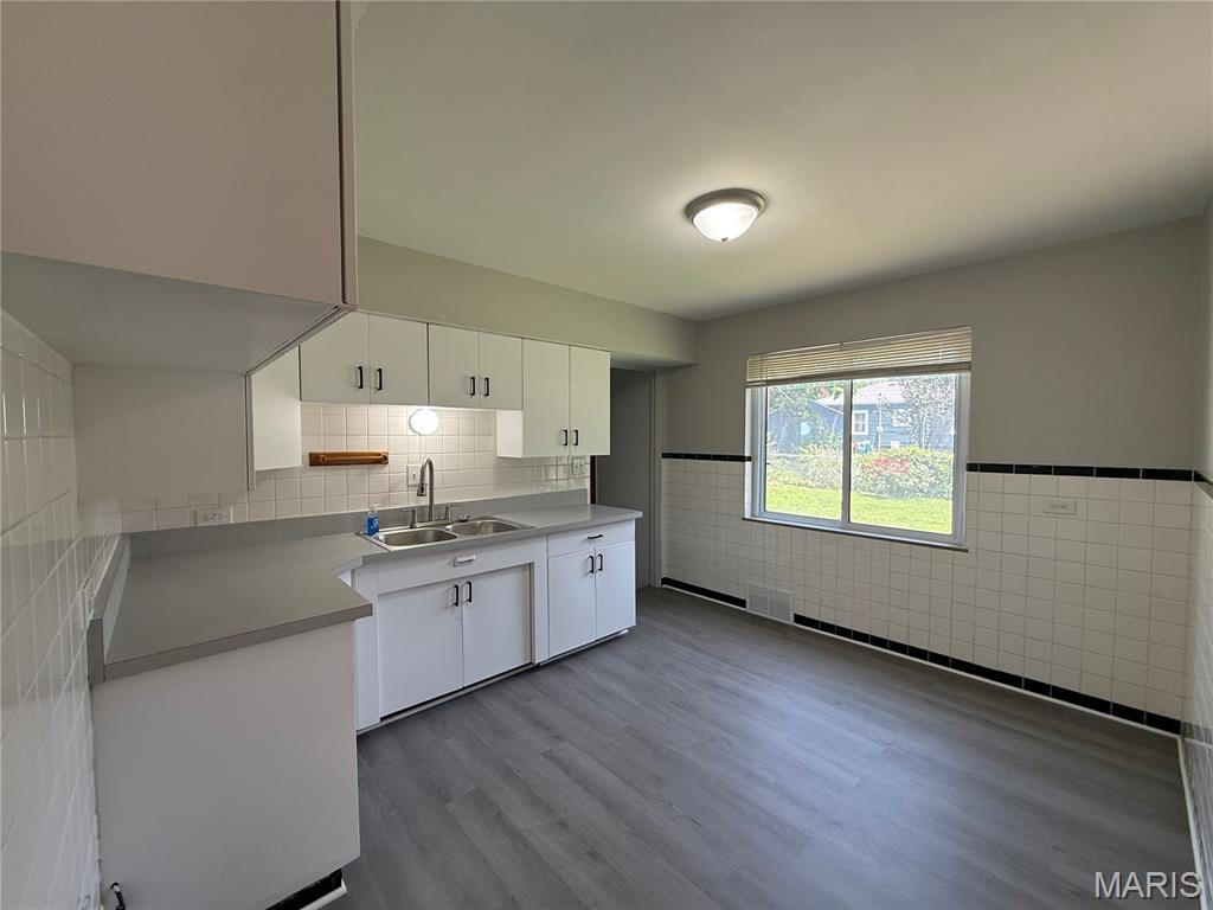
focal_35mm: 14
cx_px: 606
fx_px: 491
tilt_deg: -2.1
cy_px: 455
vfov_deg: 85.7
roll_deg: -0.6
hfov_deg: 102.1
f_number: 2.2
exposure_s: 1/120
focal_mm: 2.22
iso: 100
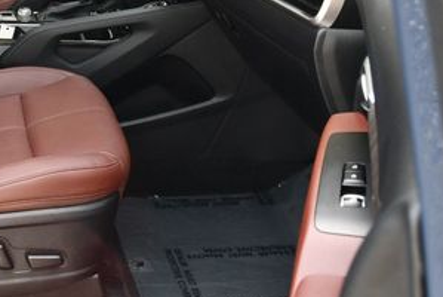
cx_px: -24
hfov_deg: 24.8
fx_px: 948
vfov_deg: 17.5
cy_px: 30
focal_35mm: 77
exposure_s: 1/250
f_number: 5
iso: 400
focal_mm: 18
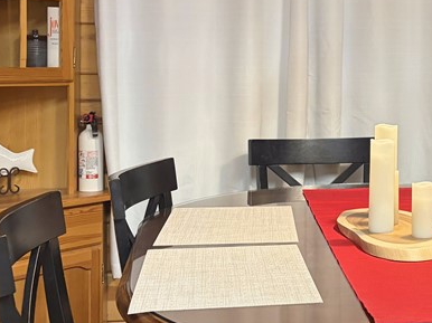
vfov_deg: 21.2
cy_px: 111
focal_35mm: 69
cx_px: 394
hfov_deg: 27.1
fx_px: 861
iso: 320
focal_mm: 5.96
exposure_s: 1/60
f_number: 1.6
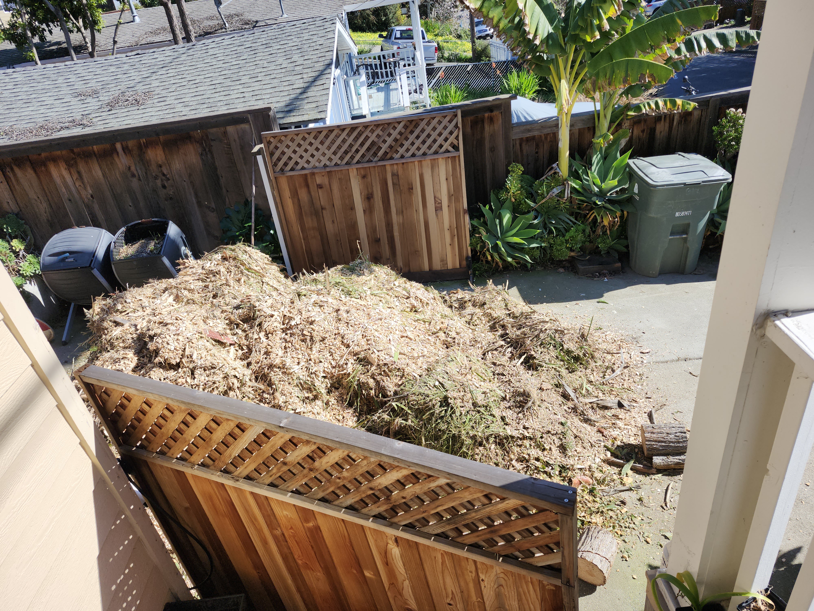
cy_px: 306
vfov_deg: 58.9
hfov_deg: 73.9
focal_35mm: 23
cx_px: 407
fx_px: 541
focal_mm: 5.54
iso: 25
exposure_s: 1/1033
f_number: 1.8
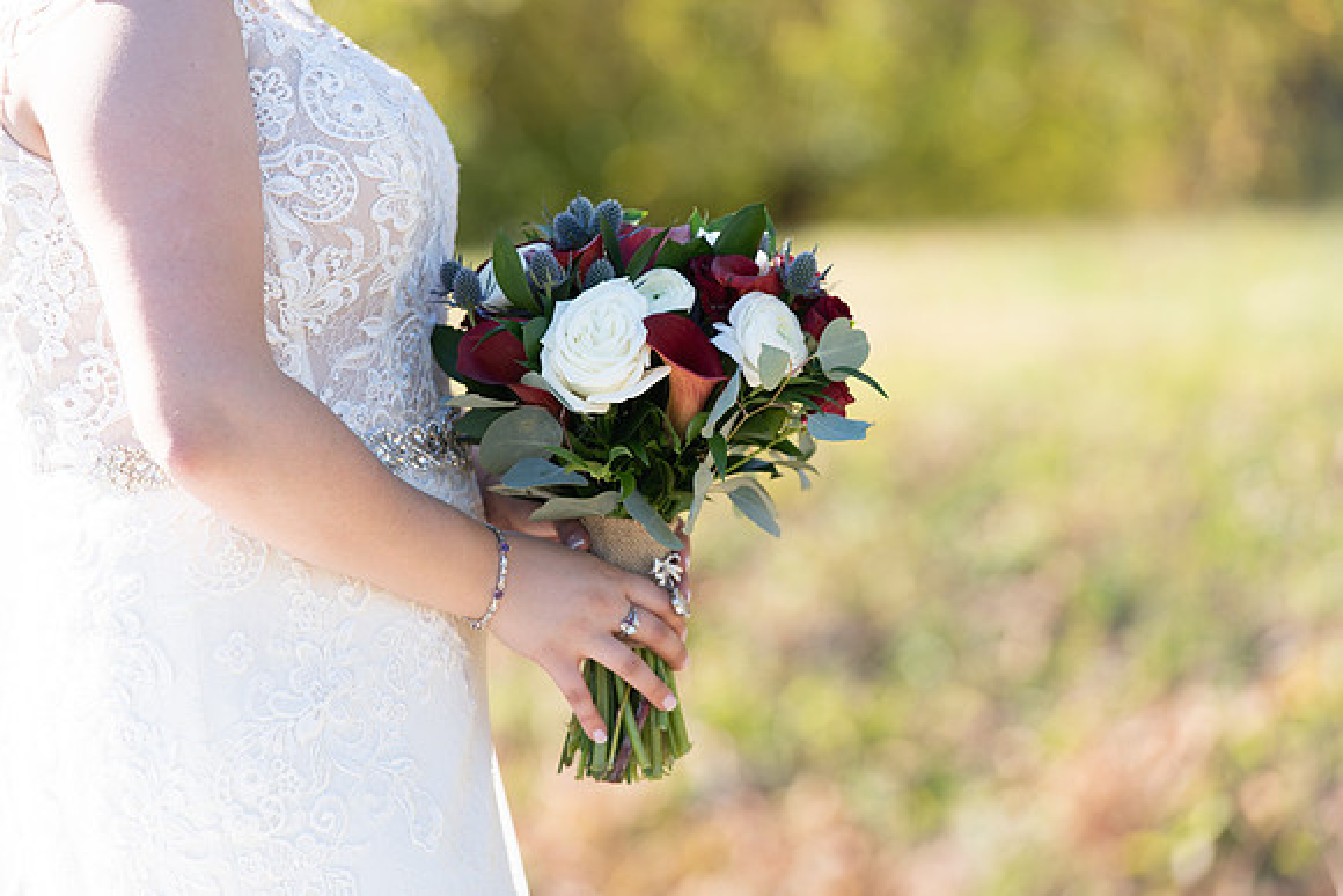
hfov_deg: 11.1
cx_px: 672
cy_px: 448
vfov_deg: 7.4
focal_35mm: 185
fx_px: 6903
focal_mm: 185
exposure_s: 1/400
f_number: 3.5
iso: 100
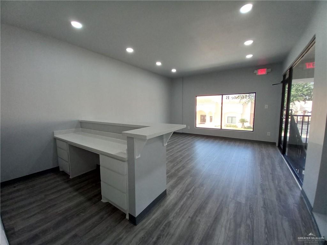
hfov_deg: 106.2
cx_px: 164
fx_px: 123
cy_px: 122
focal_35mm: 13
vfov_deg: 89.9
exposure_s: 1/60
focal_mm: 1.13
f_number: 2.2
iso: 80
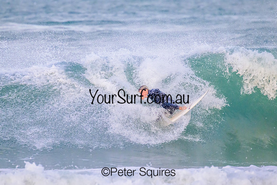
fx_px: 6429
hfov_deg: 2.5
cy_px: 92
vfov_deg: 1.6
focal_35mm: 835
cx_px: 138
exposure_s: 1/2000
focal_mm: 800
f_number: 11
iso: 5000
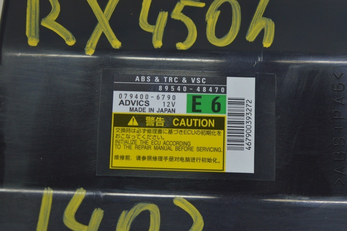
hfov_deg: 24.6
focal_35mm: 82
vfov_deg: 16.5
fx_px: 795
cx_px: 174
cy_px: 116
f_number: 5.6
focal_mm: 55
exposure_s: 1/40
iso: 400
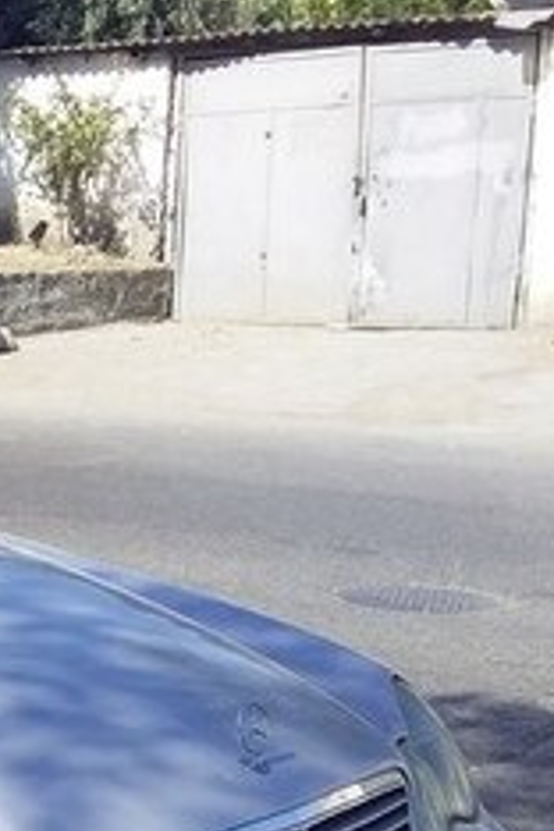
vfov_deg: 21.8
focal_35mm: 91
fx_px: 2100
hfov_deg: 13.4
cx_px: -465
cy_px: 755
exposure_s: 1/984
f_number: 2.2
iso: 40
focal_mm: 3.3
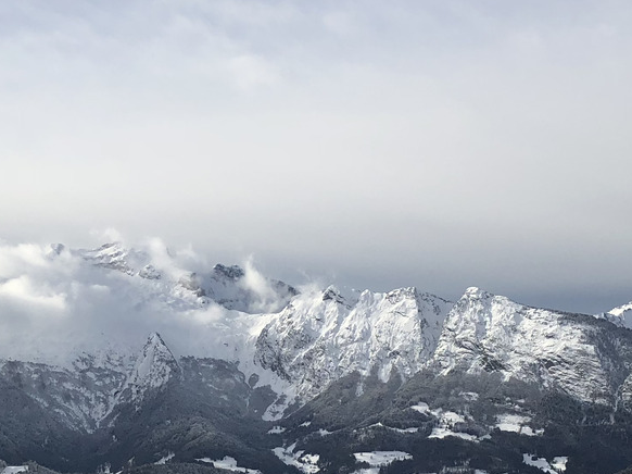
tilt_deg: -2.0
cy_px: 408
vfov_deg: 18.9
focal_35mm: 77
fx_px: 1405
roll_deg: +0.5
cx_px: 253
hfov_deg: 25.3
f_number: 1.8
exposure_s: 1/4000
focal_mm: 4
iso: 20
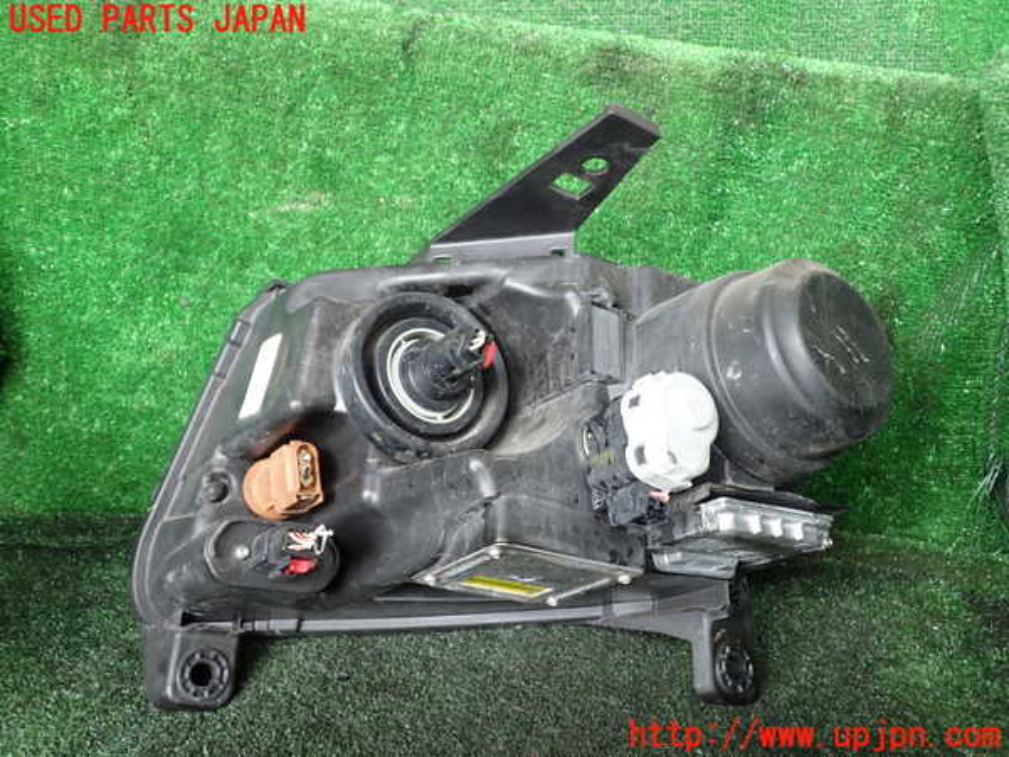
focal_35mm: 30
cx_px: 504
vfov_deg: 46.8
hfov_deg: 60.0
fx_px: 874
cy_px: 378
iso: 160
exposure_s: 1/60
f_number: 2.3
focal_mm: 5.4
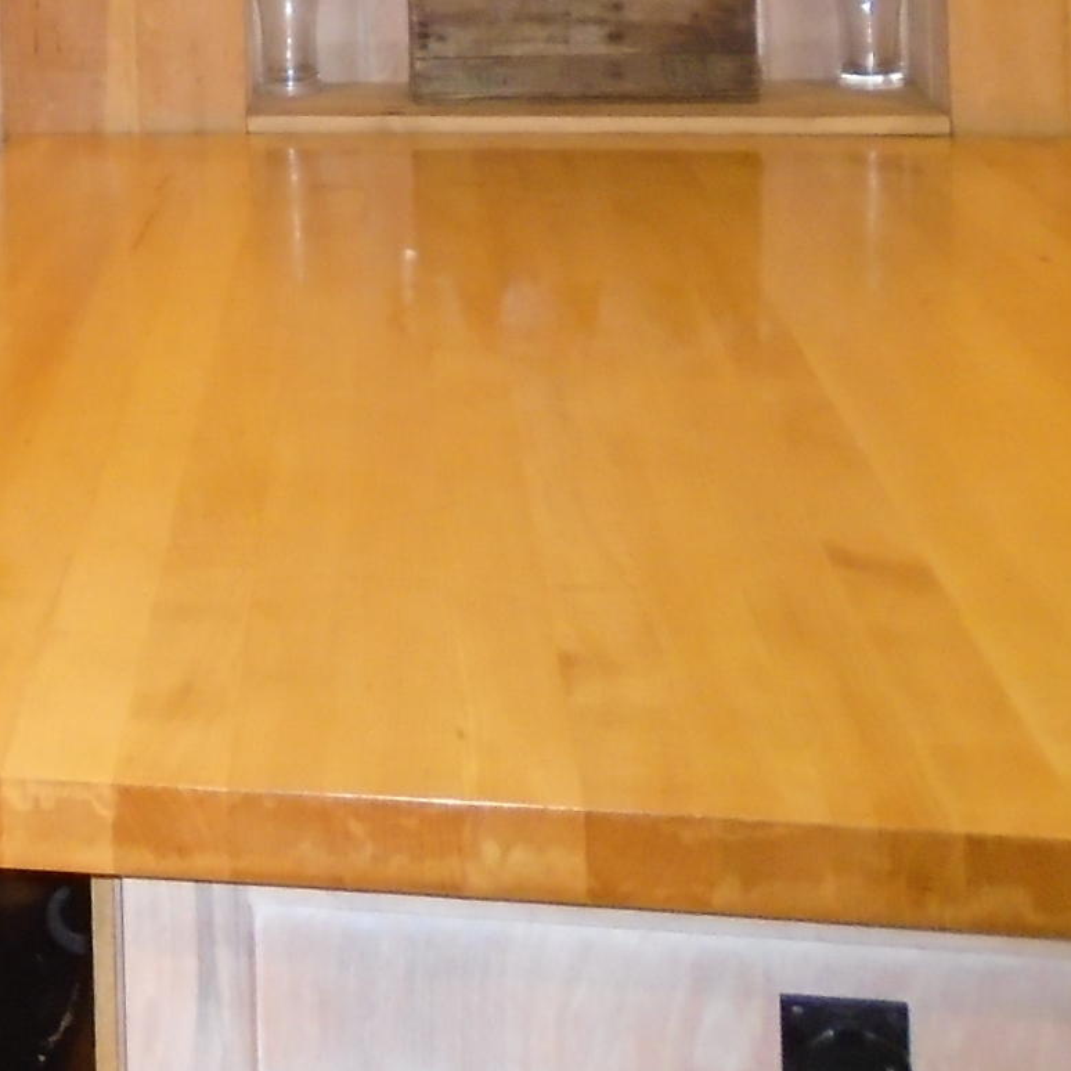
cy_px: -260
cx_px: -245
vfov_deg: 20.8
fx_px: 2695
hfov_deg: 20.8
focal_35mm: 77
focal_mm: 4.6
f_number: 3.2
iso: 400
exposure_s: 1/30
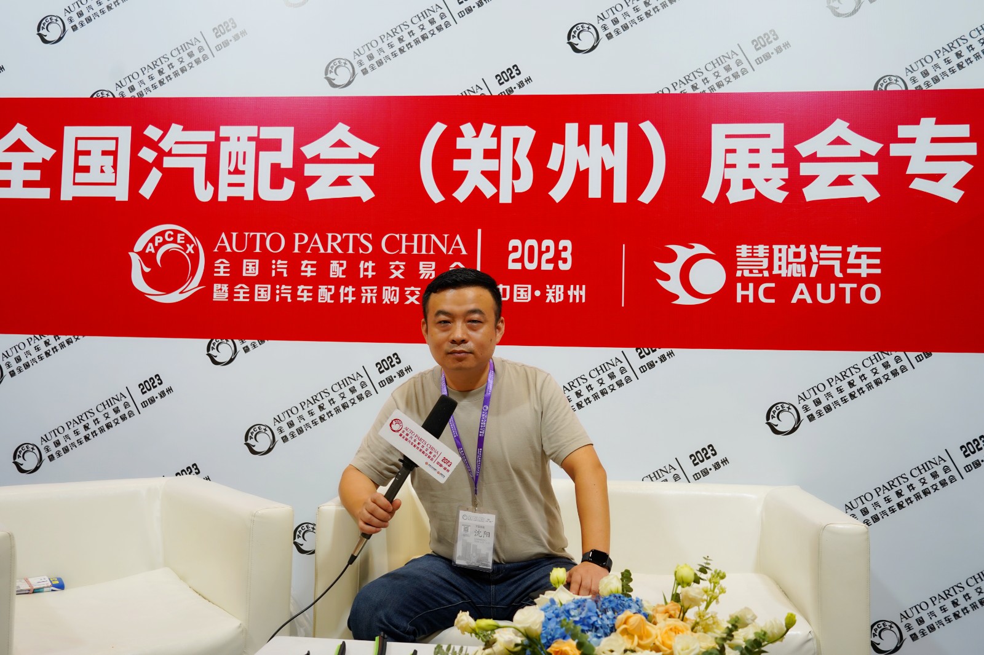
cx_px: 492
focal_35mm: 33
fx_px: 902
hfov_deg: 57.2
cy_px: 328
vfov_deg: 40.0
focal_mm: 33
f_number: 4.5
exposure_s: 1/40
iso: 200
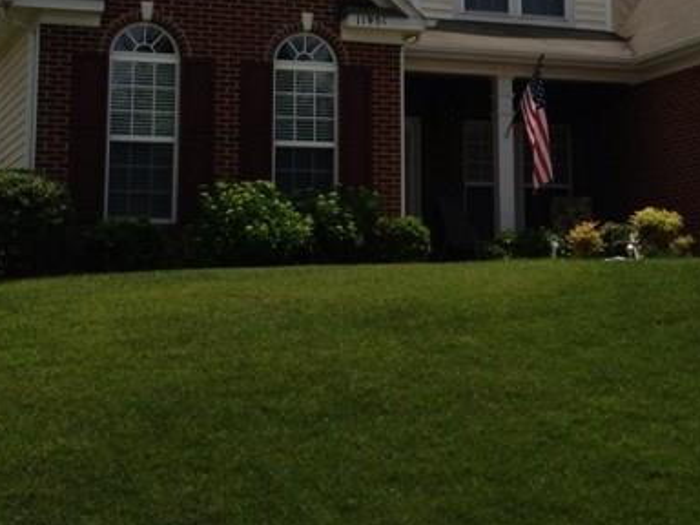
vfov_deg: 16.5
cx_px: 503
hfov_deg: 22.1
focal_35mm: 88
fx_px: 1780
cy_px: 36
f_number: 2.4
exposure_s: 1/2463
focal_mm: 4.13
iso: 50
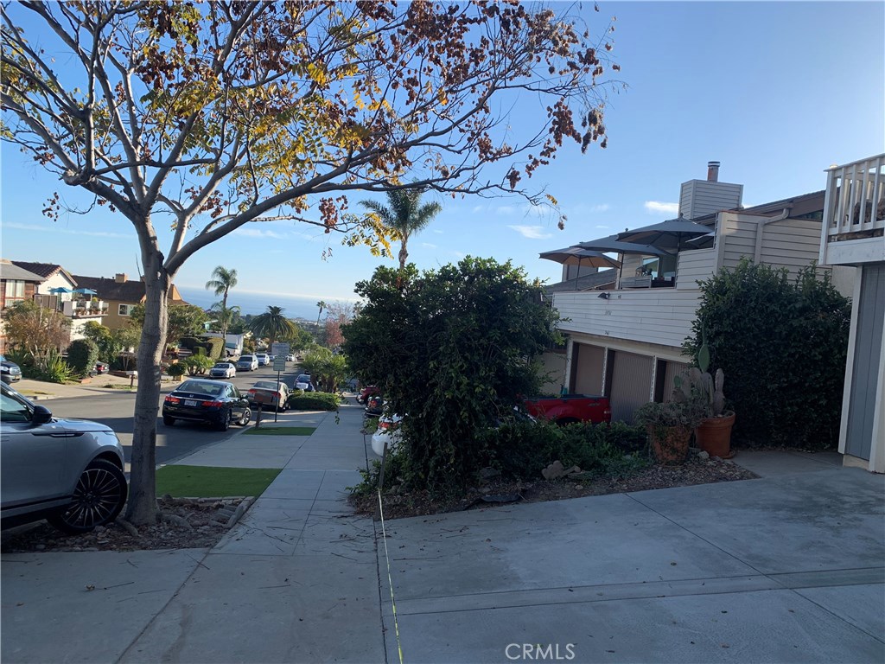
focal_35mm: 26
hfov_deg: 67.3
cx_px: 442
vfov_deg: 53.1
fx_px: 665
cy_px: 332
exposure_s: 1/1689
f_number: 1.8
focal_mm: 4.25
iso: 25
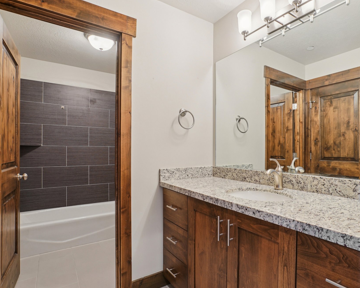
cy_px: 149
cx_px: 196
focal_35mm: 20
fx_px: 213
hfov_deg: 80.2
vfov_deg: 68.1
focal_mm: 17
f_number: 8
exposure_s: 1/3.33
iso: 400
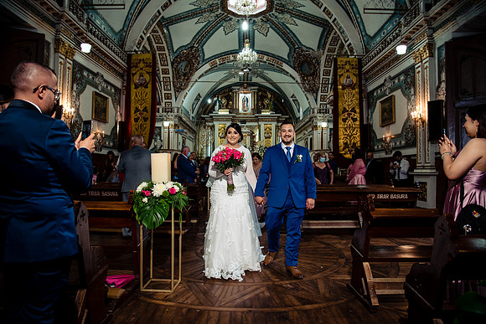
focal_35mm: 24
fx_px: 324
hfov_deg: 73.7
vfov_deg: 53.1
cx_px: 243
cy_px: 162
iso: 2000
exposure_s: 1/100
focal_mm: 24
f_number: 6.3
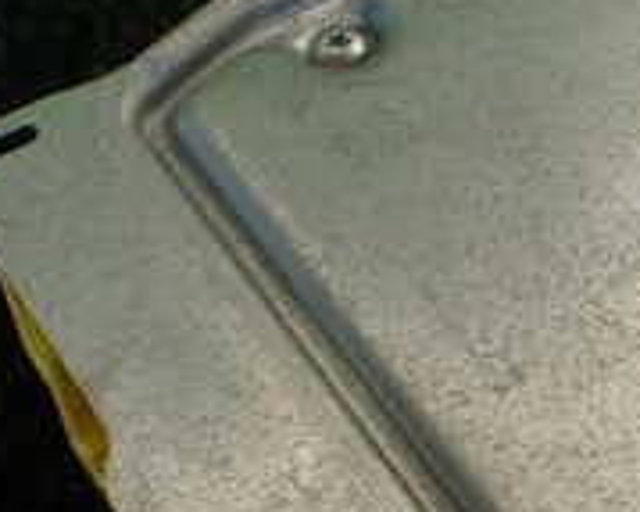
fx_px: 1855
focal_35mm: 98
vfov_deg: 15.7
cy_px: 304
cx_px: 622
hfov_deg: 19.1
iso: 100
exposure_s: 1/320
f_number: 3.2
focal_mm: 5.4
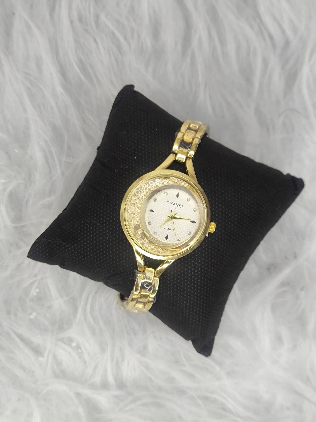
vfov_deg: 39.7
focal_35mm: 48
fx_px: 584
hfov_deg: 30.3
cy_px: 211
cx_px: 158
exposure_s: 1/100
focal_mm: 6.92
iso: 100
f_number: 1.9
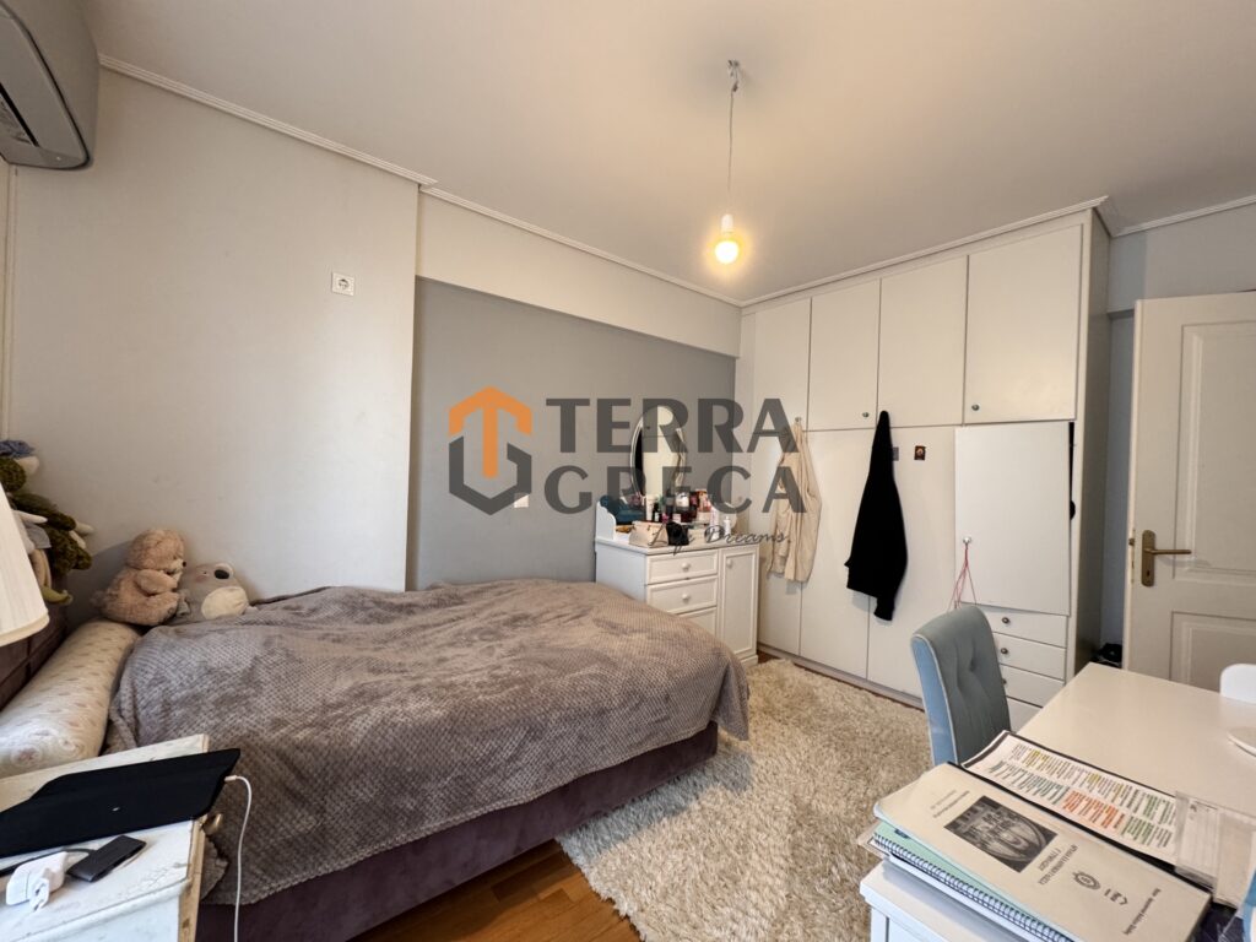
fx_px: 508
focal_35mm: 14
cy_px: 471
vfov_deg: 85.7
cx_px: 628
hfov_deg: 102.1
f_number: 2.2
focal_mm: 2.22
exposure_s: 1/50
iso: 250
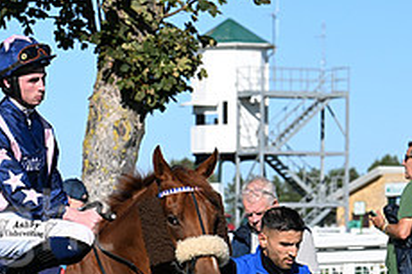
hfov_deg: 8.8
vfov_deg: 5.9
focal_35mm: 232
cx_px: 2
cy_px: 338
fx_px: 2653
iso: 400
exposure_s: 1/2500
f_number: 5.6
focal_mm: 92
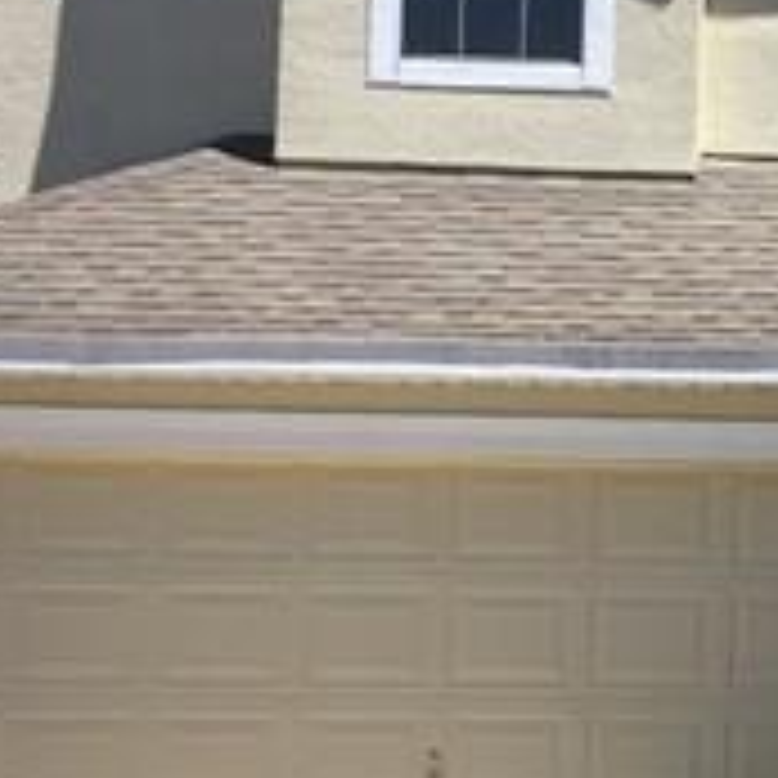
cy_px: 292
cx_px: 1480
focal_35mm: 152
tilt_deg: +7.8
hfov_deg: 10.7
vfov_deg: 11.5
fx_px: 3865
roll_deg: -0.2
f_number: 2.2
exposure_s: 1/1374
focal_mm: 4.15
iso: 25
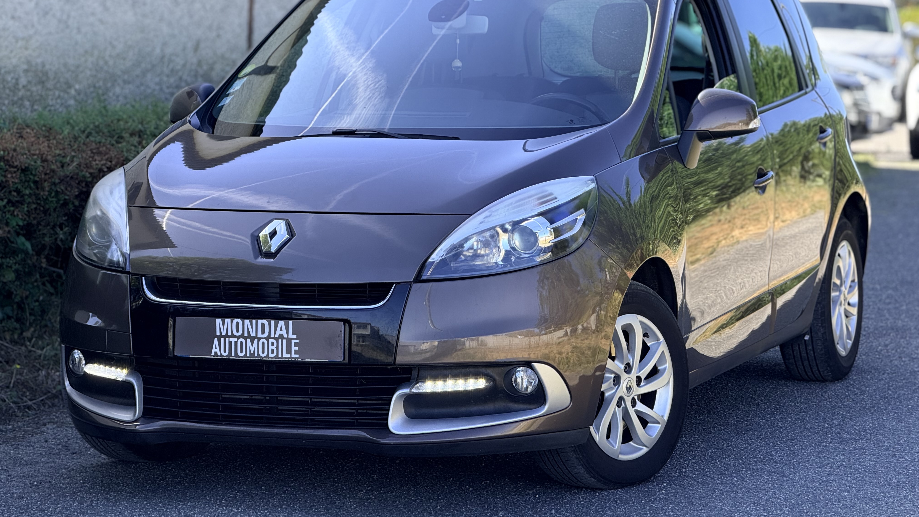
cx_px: 459
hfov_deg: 16.4
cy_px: 188
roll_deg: -1.7
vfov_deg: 9.3
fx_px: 3192
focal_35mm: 131
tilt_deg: -0.4
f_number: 2.8
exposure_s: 1/358
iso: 64
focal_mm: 15.66
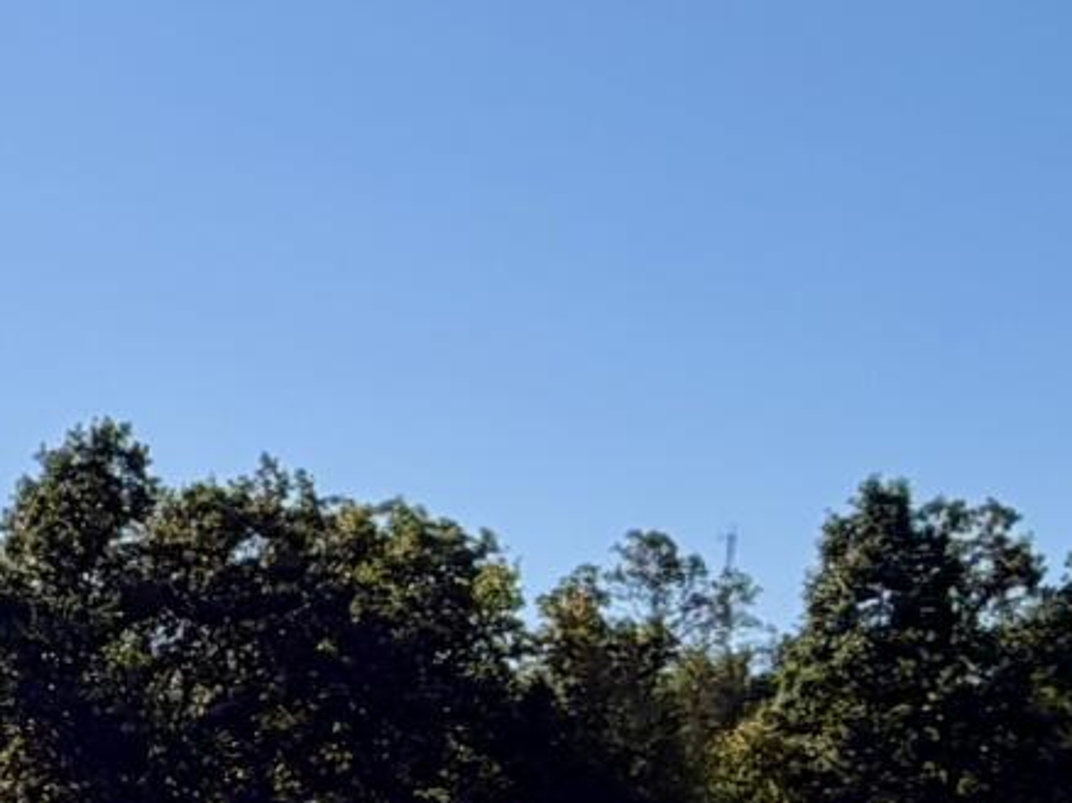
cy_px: 1087
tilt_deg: -2.9
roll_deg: -1.8
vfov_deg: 14.6
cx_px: -793
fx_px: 2971
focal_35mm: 96
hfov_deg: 17.2
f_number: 2.2
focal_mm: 2.22
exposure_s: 1/1050
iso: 25
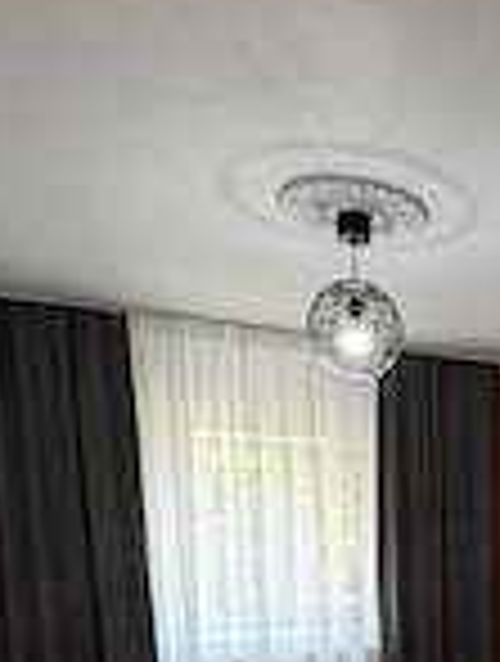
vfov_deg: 43.8
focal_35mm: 38
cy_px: 617
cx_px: 541
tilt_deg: -9.5
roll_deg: -1.4
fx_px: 729
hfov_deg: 33.4
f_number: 2.2
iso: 320
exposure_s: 1/83
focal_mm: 2.22
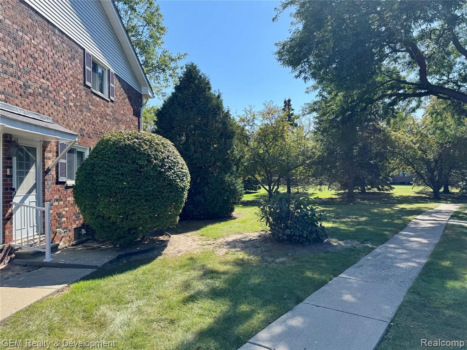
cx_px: 234
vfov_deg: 56.8
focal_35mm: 24
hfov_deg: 71.6
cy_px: 175
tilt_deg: +0.0
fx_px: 324
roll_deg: +1.3
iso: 80
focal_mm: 6.76
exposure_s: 1/2252
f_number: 1.78
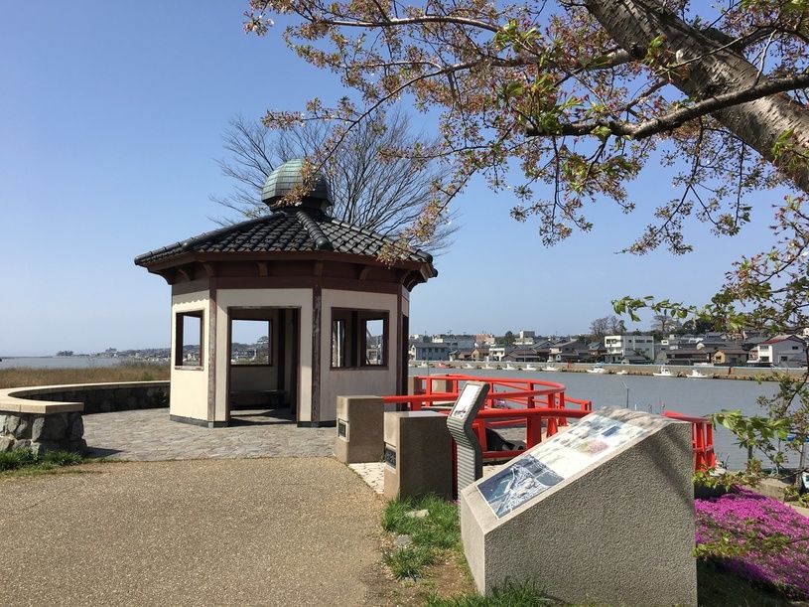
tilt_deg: +4.8
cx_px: 404
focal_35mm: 29
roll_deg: +0.2
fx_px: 678
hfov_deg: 61.7
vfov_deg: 48.2
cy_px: 304
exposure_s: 1/1789
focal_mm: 4.15
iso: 25
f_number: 2.2
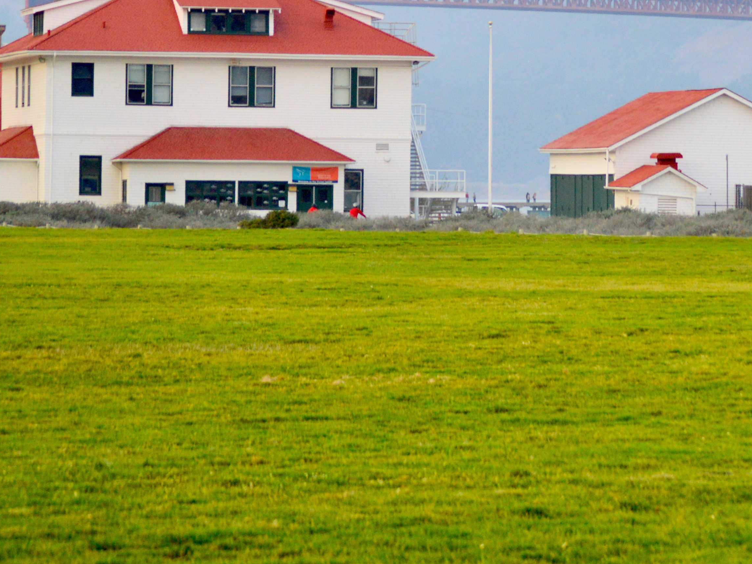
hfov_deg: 8.7
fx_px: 4909
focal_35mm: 226
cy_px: -21
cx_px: 895
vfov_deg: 6.5
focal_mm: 60
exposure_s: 1/125
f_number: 5.6
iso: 400
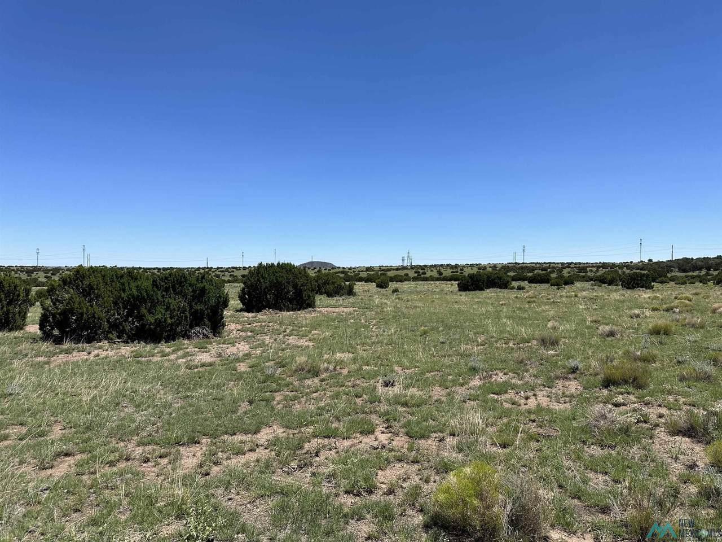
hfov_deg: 71.6
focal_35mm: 24
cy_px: 271
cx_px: 361
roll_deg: -0.2
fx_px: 501
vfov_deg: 56.8
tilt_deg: -1.3
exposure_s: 1/5525
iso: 80
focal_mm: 6.86
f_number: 1.78
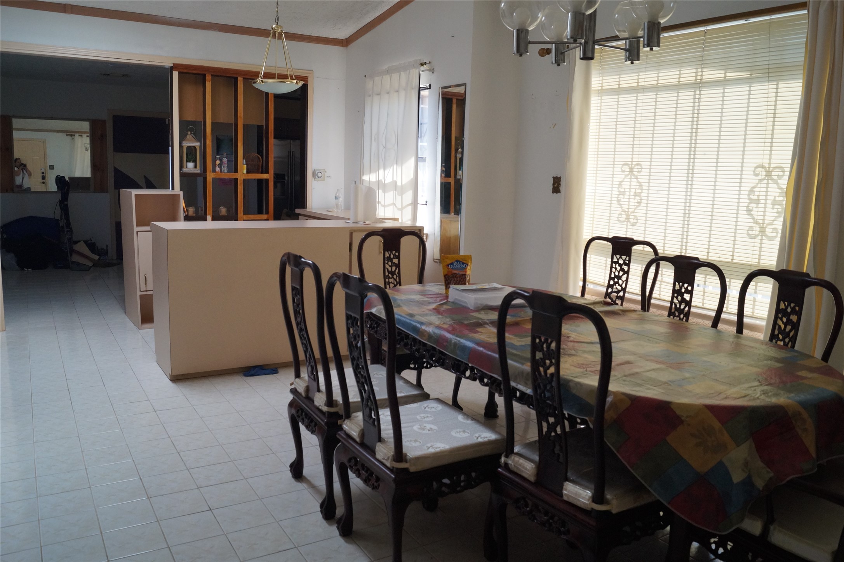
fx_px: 633
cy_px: 281
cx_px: 422
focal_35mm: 27
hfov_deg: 67.4
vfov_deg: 47.9
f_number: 6.3
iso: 800
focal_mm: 18
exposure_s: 1/160
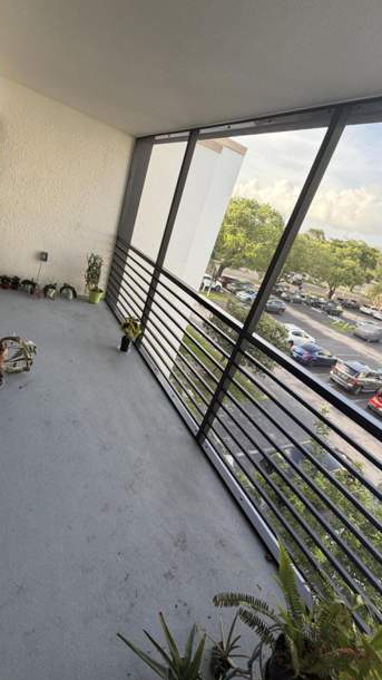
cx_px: 169
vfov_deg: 99.4
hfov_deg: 66.9
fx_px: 288
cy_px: 338
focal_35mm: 16
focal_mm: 2.22
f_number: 2.2
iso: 125
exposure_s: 1/121
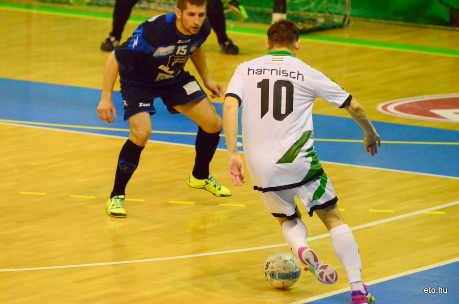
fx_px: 4199
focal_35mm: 330
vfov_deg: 4.1
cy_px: 152
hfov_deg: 6.3
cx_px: 230
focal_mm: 220
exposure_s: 1/1000
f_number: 5.3
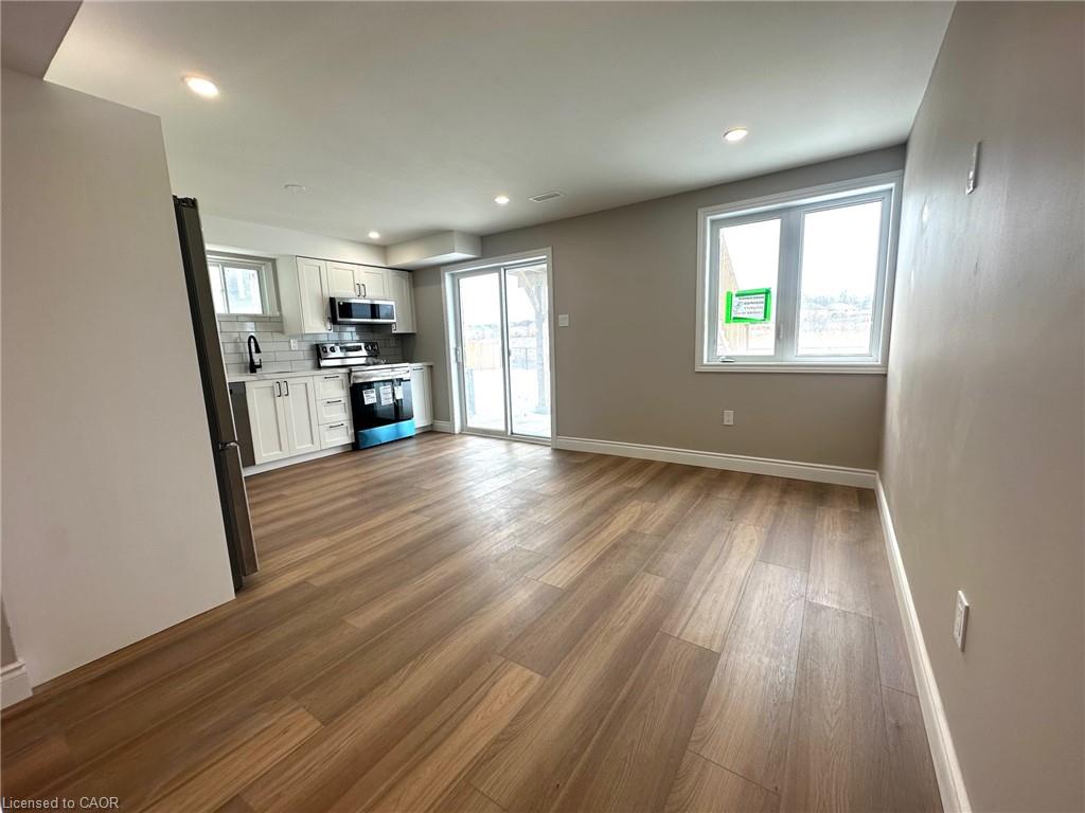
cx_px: 542
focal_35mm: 14
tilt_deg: -9.0
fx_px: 439
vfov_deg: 85.7
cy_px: 406
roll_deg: +2.6
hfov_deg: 102.1
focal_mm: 2.22
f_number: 2.2
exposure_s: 1/120
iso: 40
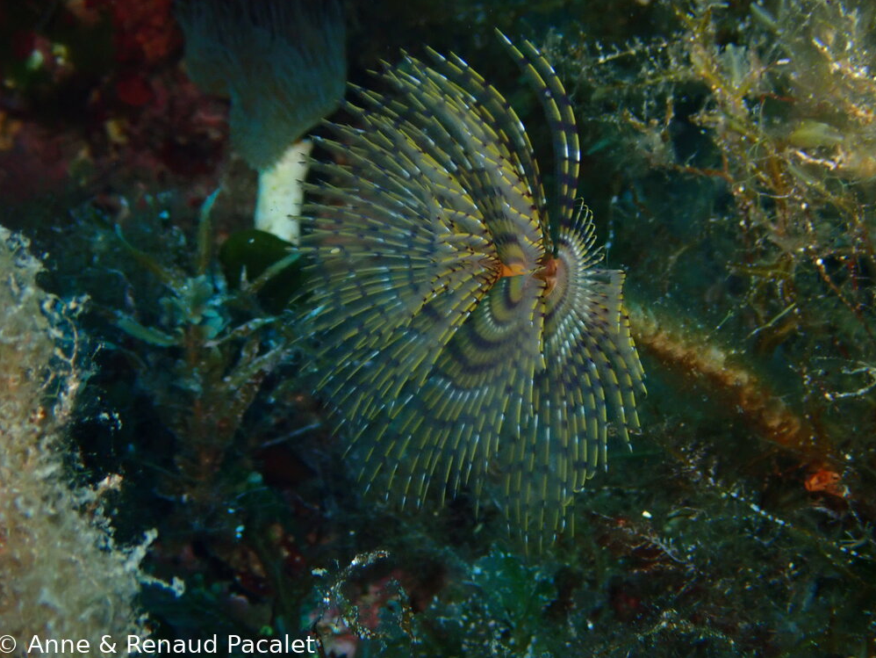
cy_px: 327
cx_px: 437
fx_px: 2557
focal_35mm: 101
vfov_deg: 14.7
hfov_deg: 19.4
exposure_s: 1/200
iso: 400
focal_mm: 18
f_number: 6.3
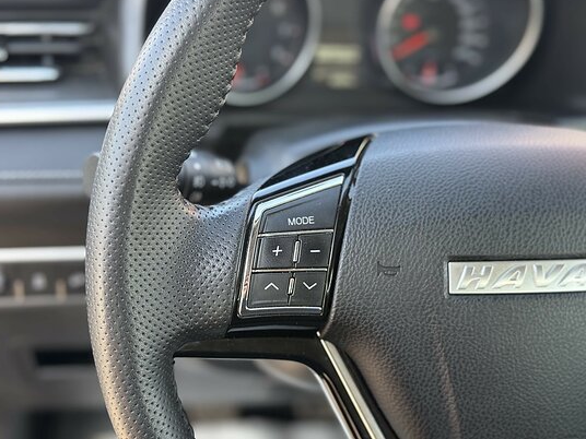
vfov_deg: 29.7
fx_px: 830
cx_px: 291
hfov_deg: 38.9
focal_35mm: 49
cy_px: 216
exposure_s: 1/119
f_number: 1.78
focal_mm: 6.76
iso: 100
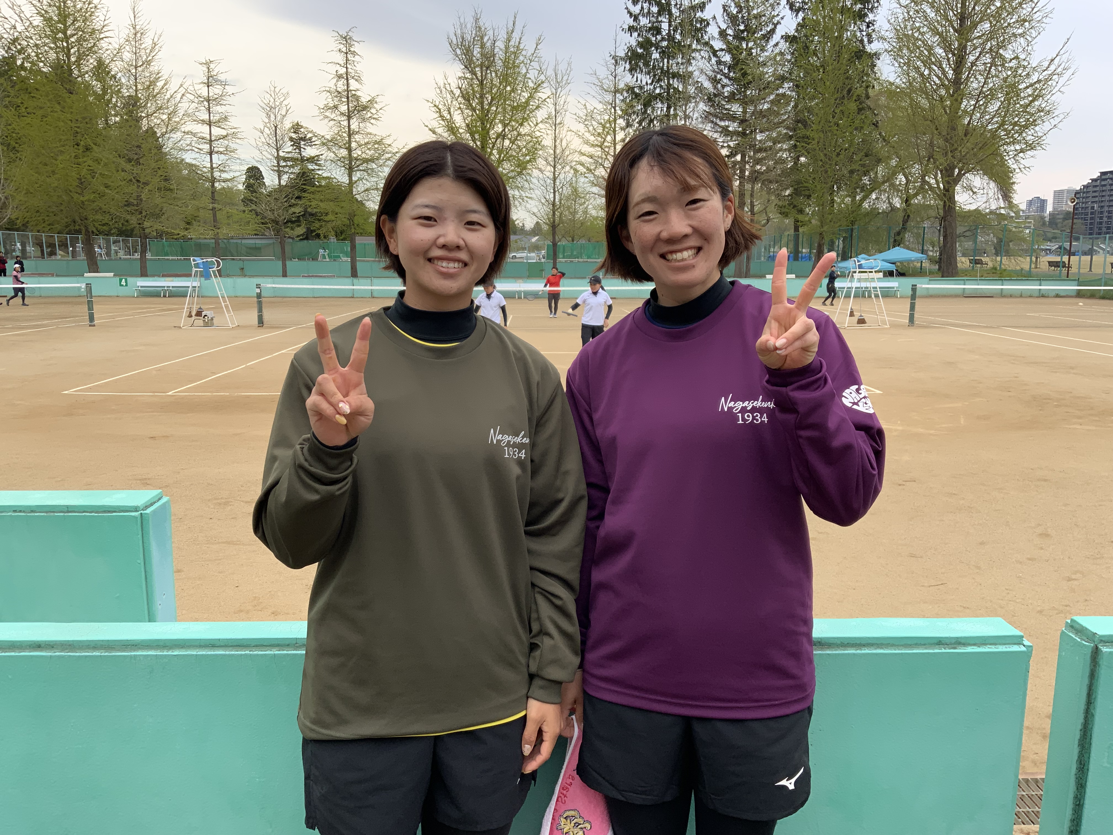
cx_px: 556
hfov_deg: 61.7
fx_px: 932
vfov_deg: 48.2
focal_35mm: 29
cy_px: 418
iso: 16
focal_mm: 3
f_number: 1.8
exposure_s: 1/335
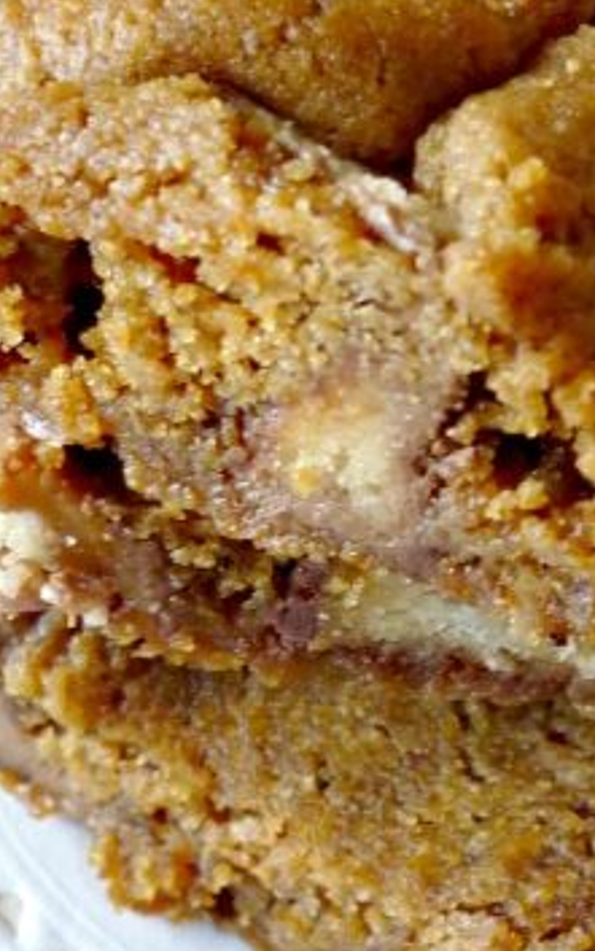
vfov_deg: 27.0
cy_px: 318
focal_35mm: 76
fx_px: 1969
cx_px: 557
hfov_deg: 16.9
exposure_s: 1/30
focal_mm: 5.5
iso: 160
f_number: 2.8
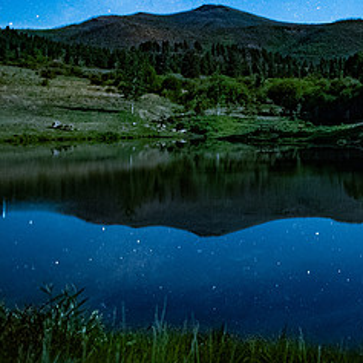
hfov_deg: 34.3
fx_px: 546
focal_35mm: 46
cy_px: 82
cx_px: 340
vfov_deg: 35.8
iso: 3200
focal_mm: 20
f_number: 2.2
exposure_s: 15
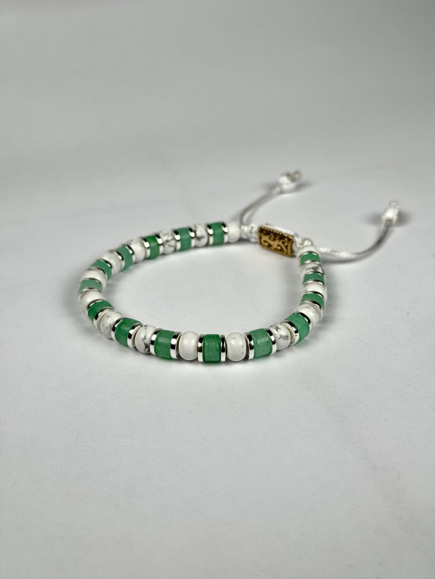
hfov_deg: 30.3
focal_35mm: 48
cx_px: 218
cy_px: 290
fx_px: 804
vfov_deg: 39.7
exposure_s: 1/15385
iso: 64
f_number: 1.78
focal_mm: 6.76
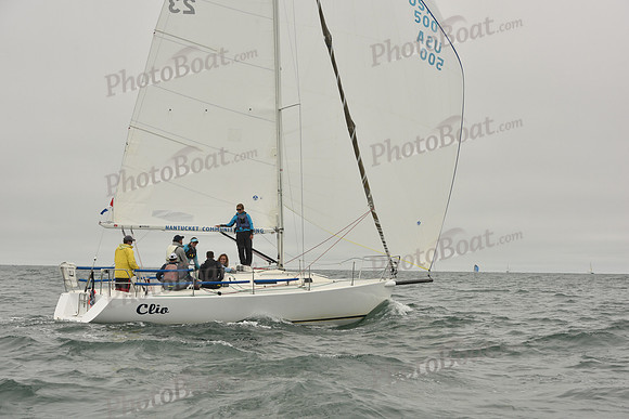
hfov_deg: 28.8
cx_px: 314
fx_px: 1223
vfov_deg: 19.5
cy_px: 210
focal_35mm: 70
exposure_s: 1/800
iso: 320
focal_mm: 70
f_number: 10
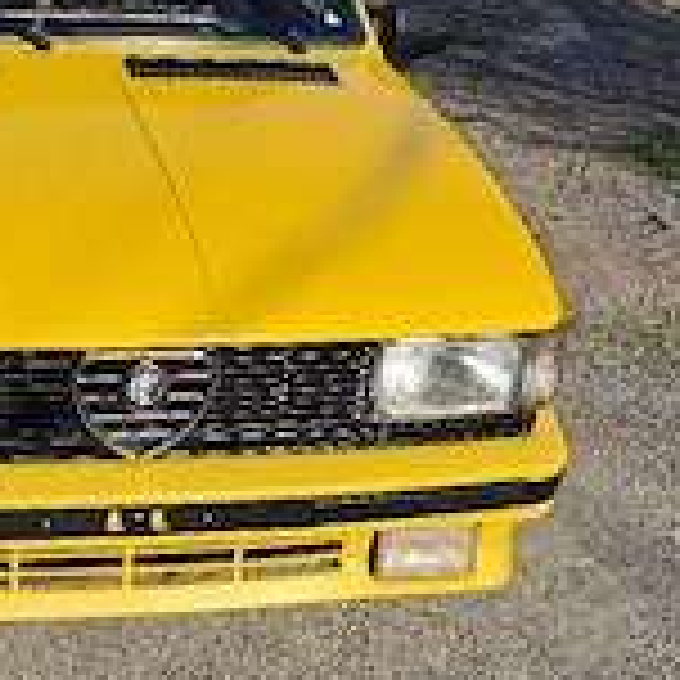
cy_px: 455
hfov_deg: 20.7
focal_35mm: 82
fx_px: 1822
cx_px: 77
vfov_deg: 21.1
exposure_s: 1/1250
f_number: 1.65
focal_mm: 6.18
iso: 50
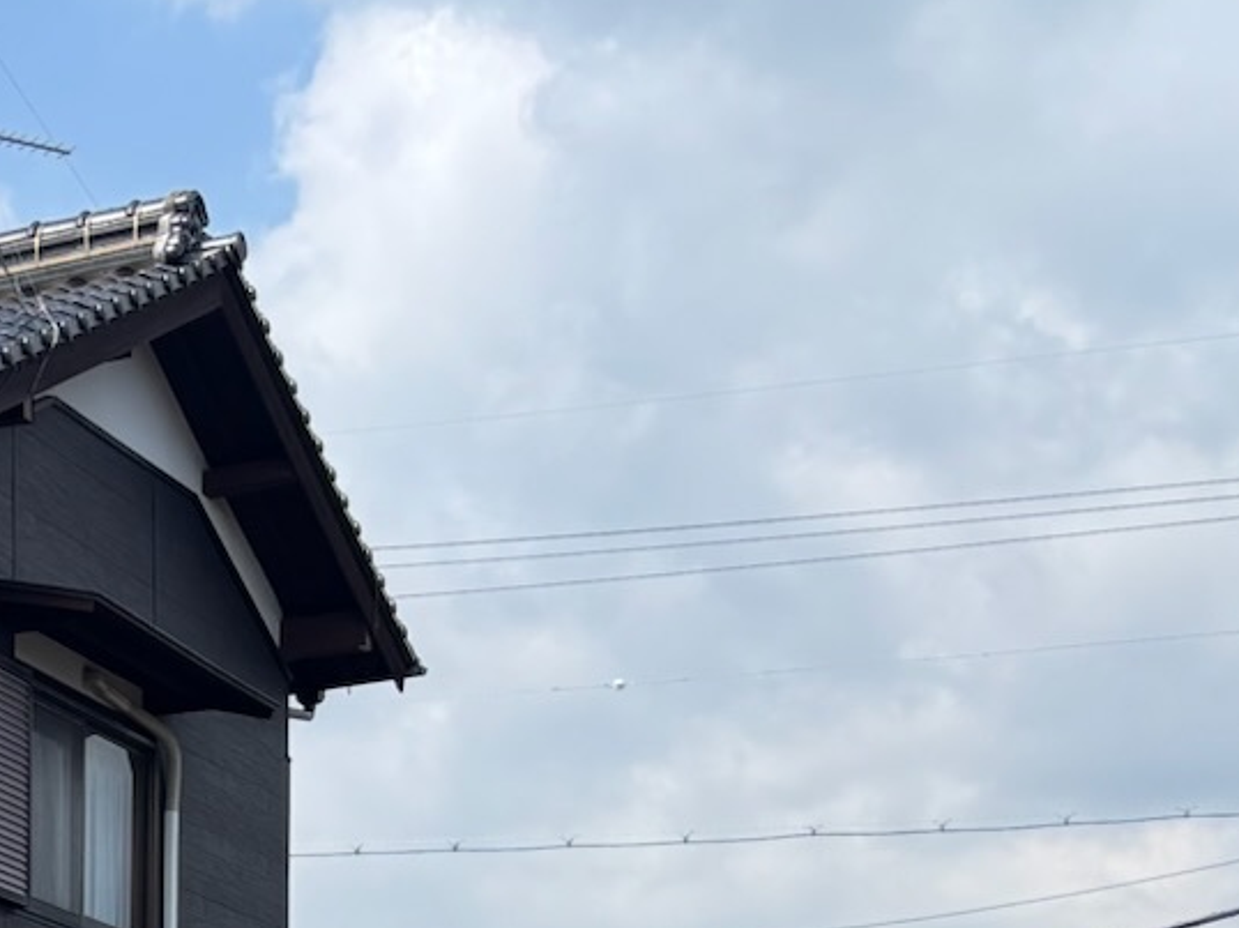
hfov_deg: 17.9
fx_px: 3542
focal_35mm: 99
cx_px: -569
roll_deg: -0.1
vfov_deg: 13.3
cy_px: 1736
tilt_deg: -2.9
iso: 50
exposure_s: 1/2571
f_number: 1.6
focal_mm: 5.96
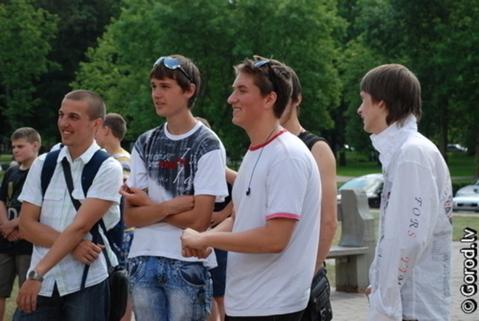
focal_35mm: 87
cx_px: 240
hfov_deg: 23.3
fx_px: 1159
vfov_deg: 15.8
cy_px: 160
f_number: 5.3
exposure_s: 1/500
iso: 400
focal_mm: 58
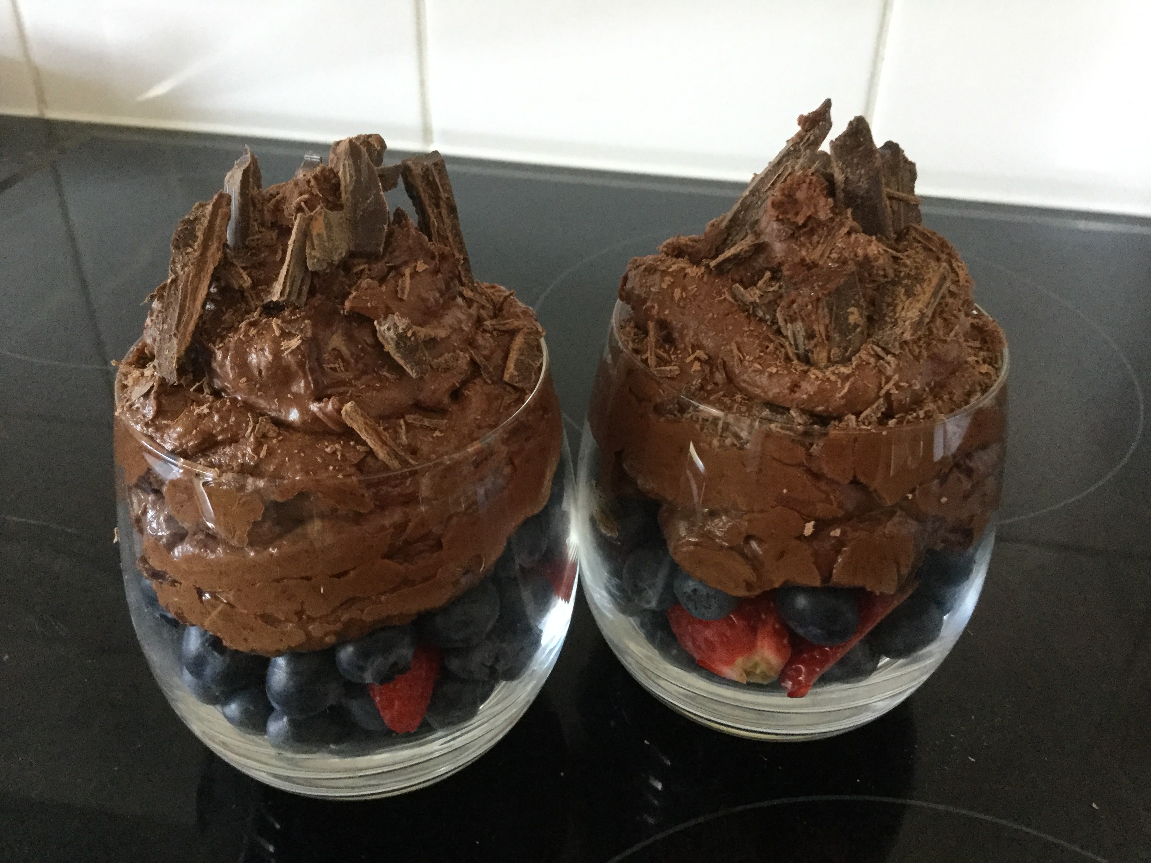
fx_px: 1031
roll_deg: -2.6
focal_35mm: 31
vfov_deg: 45.4
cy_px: 432
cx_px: 576
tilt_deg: -35.9
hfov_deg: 58.4
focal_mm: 3.3
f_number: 2.4
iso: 200
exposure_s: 1/17
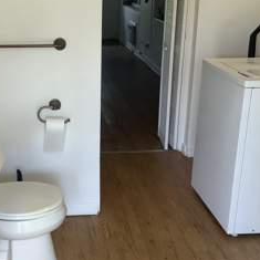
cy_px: 138
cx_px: 79
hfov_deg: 30.2
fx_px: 476
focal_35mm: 56
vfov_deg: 30.6
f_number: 2.4
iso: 80
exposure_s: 1/120
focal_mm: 3.3
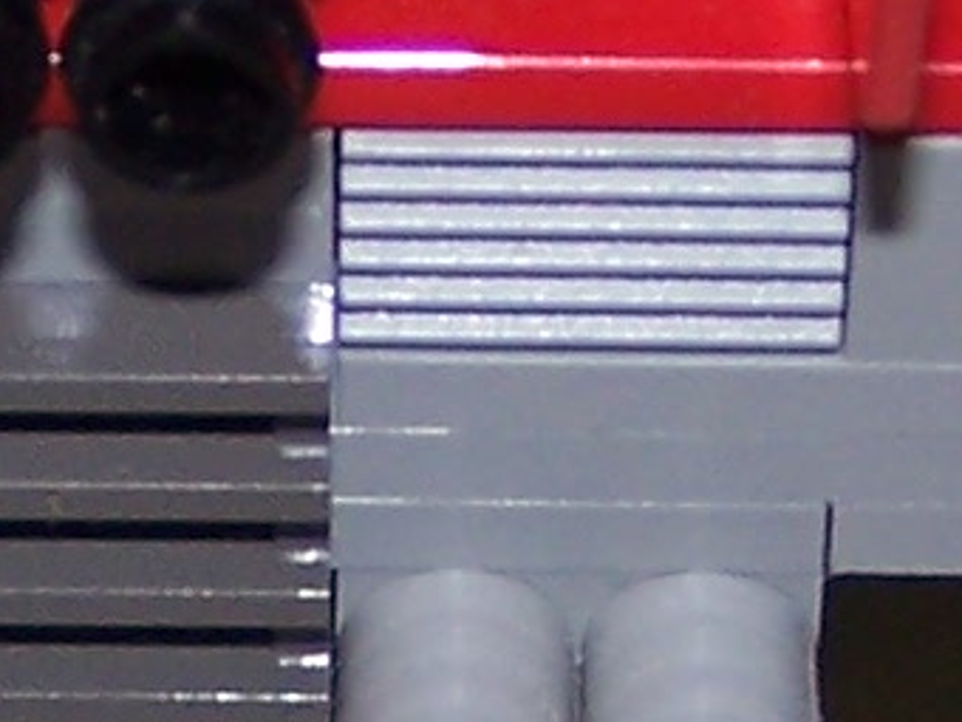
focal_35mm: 288
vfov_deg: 5.1
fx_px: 8004
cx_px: 303
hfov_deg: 6.9
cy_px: 830
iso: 80
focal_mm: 6.3
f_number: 2.8
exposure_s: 1/60
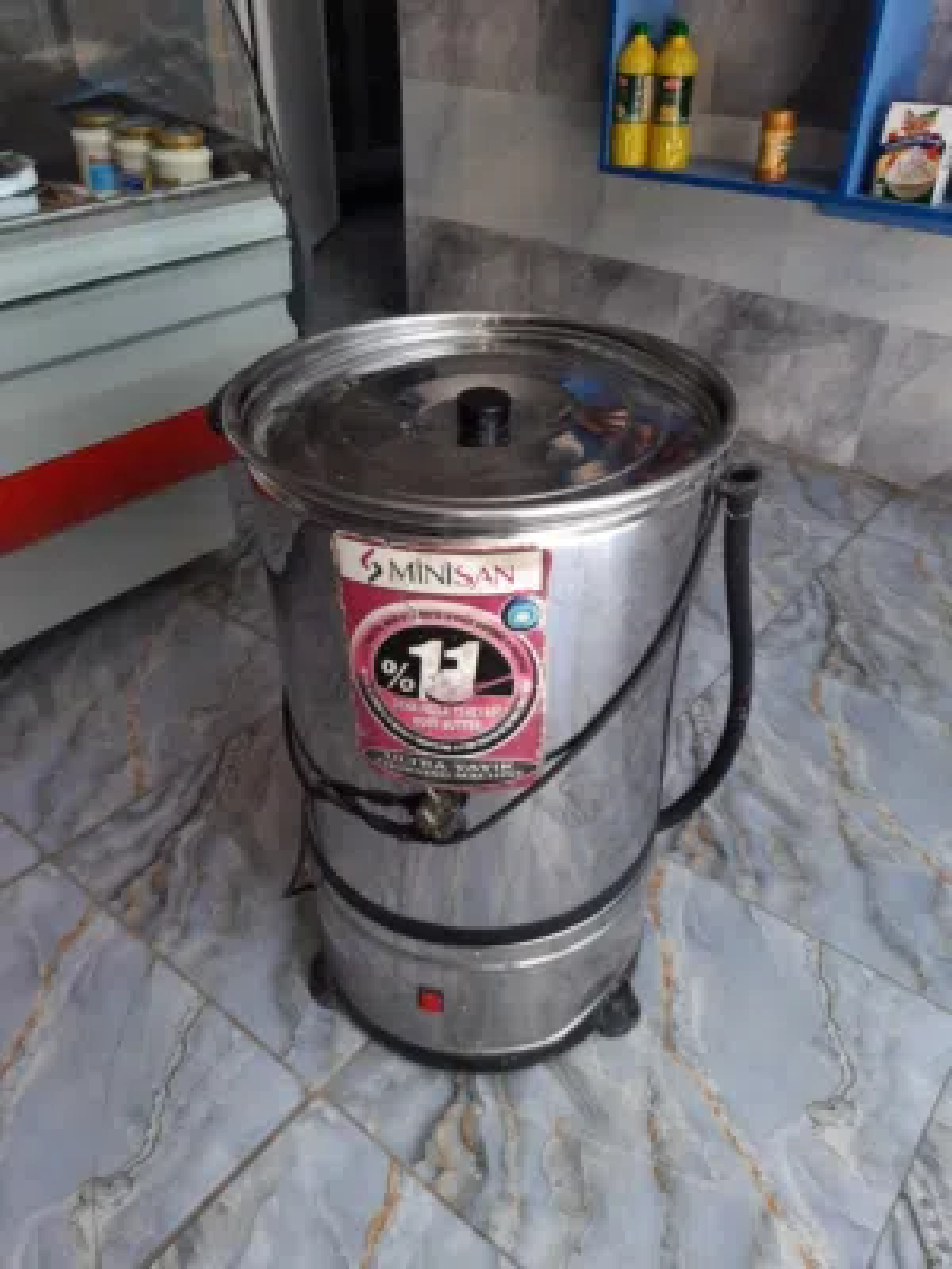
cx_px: 476
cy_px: 634
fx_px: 880
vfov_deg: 71.6
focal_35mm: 24
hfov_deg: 56.8
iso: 25
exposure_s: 1/50
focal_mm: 5.23
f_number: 1.8
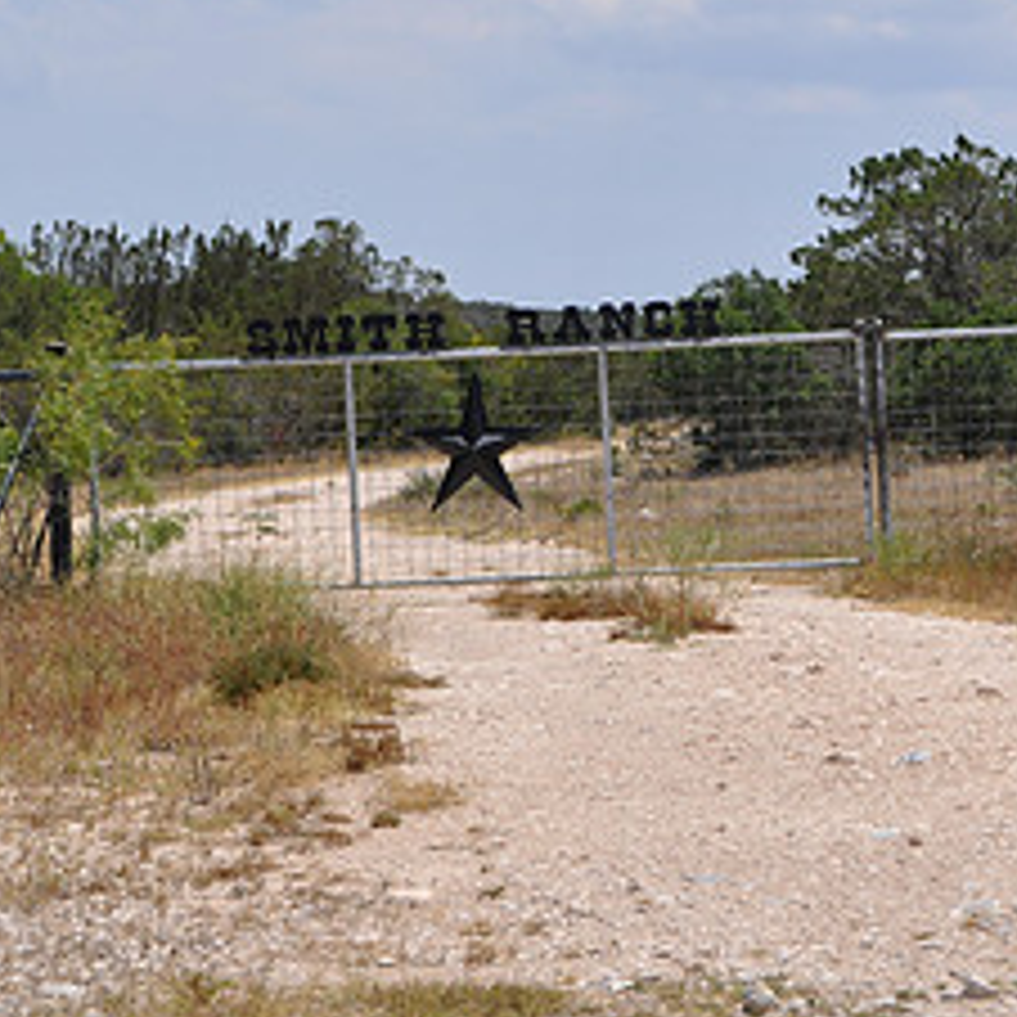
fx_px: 6748
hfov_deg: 8.6
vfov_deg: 8.6
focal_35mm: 203
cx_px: 760
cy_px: 511
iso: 200
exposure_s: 1/320
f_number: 9
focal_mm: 62
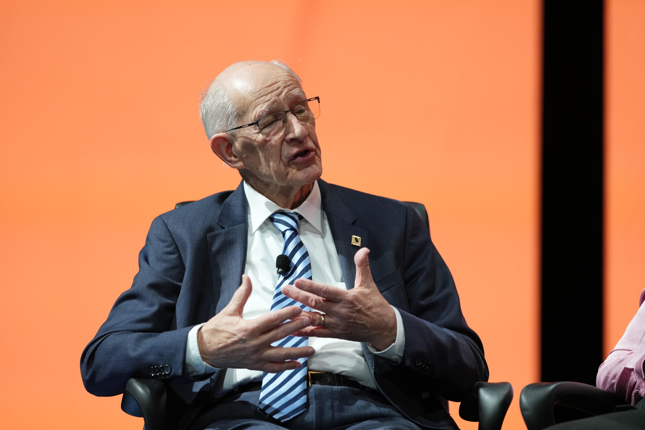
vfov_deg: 4.6
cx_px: 322
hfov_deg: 6.9
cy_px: 215
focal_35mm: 300
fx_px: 5375
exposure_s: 1/125
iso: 640
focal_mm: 300
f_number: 2.8
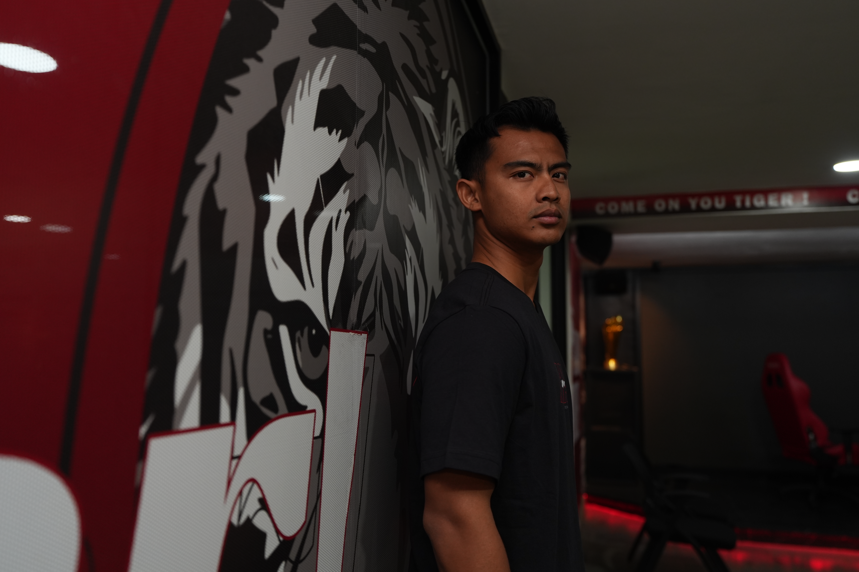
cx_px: 430
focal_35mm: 31
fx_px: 740
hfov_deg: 60.3
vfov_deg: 42.3
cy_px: 286
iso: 800
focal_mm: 31
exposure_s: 1/160
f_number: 2.8
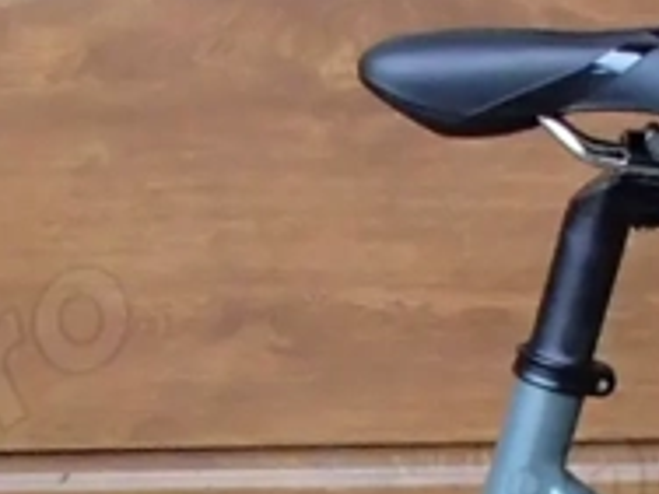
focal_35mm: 149
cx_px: 161
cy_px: 606
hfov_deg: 13.2
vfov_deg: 9.8
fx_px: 2837
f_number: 3.9
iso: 800
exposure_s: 1/50
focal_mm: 5
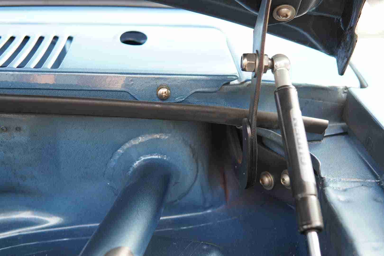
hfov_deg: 43.6
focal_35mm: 45
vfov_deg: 29.9
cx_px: 192
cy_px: 128
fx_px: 480
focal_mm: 30
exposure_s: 1/60
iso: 320
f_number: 4
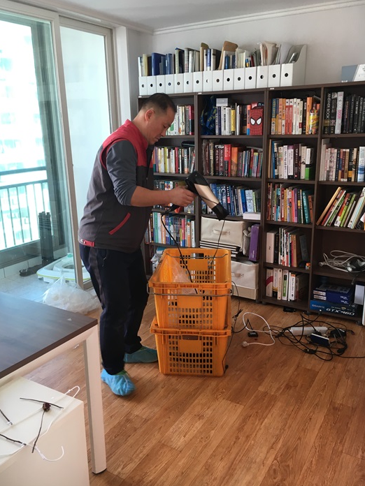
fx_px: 422
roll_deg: +0.6
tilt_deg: -13.8
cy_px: 237
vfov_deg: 60.0
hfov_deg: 46.8
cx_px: 184
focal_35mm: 30
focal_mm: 4.15
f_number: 2.2
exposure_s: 1/40
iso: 25
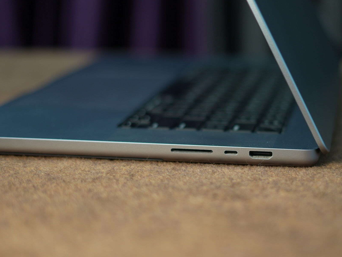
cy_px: 135
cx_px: 241
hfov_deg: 25.1
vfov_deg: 19.1
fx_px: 761
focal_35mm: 77
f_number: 1.8
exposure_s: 1/100
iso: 320
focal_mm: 50
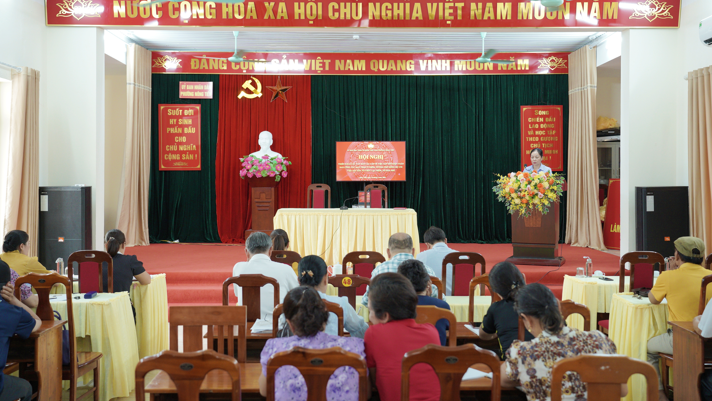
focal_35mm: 38
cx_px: 359
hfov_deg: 52.8
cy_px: 187
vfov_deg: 31.2
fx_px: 717
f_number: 3.5
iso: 1600
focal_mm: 36
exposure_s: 1/125
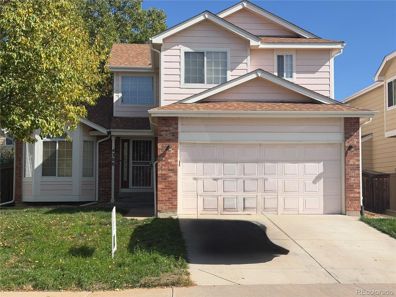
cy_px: 148
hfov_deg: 39.7
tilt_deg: +3.2
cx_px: 198
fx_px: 549
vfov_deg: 30.3
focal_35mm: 48
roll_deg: -0.2
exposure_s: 1/4878
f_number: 1.78
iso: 64
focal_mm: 6.76
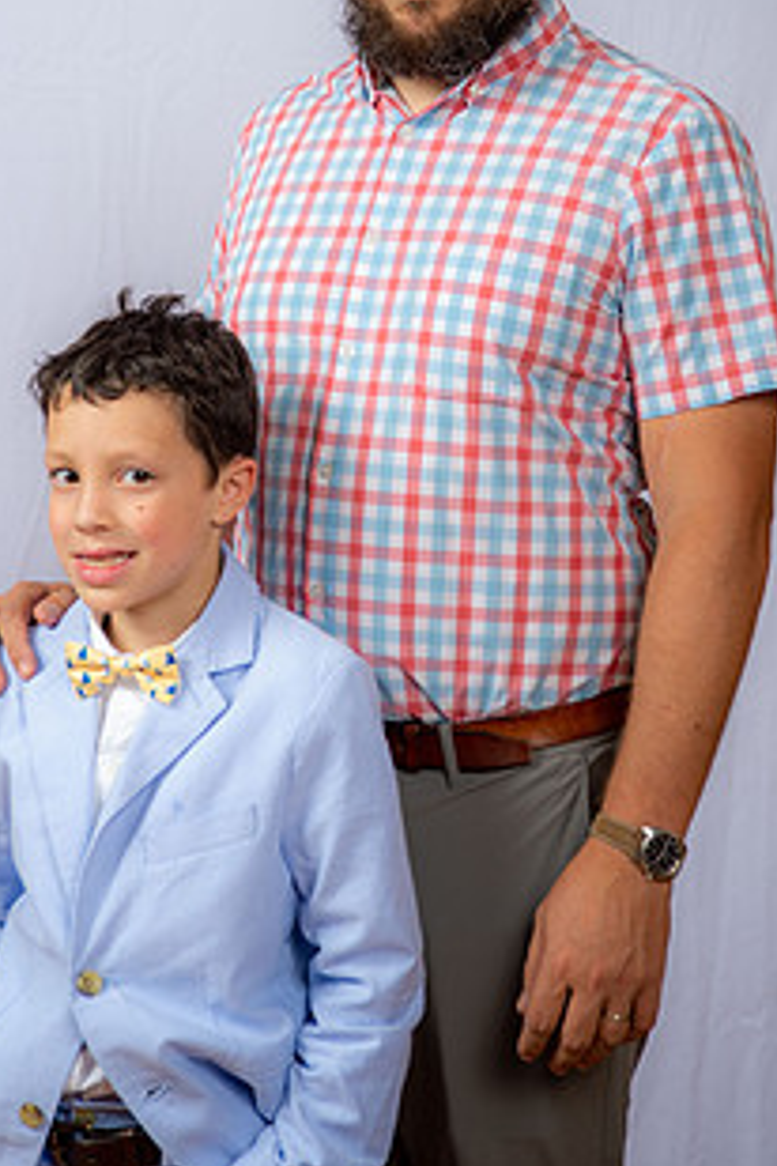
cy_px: 347
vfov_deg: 21.1
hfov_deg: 14.3
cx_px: 390
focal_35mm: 96
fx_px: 3108
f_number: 6.3
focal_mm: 66
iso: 250
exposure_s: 1/160
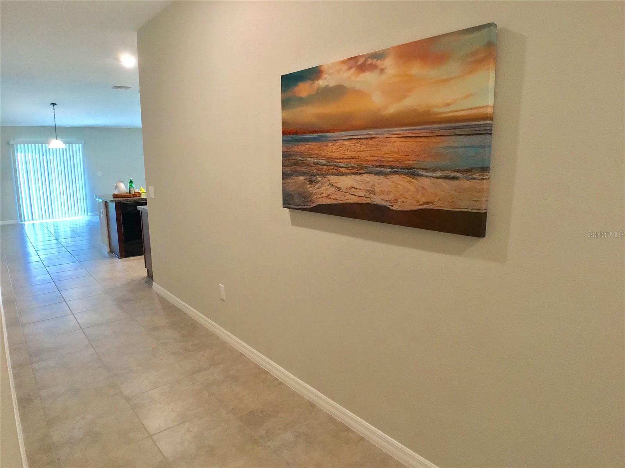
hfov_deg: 58.4
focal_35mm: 31
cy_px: 234
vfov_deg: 45.4
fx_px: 560
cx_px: 312
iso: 200
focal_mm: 3.3
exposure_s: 1/30
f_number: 2.4
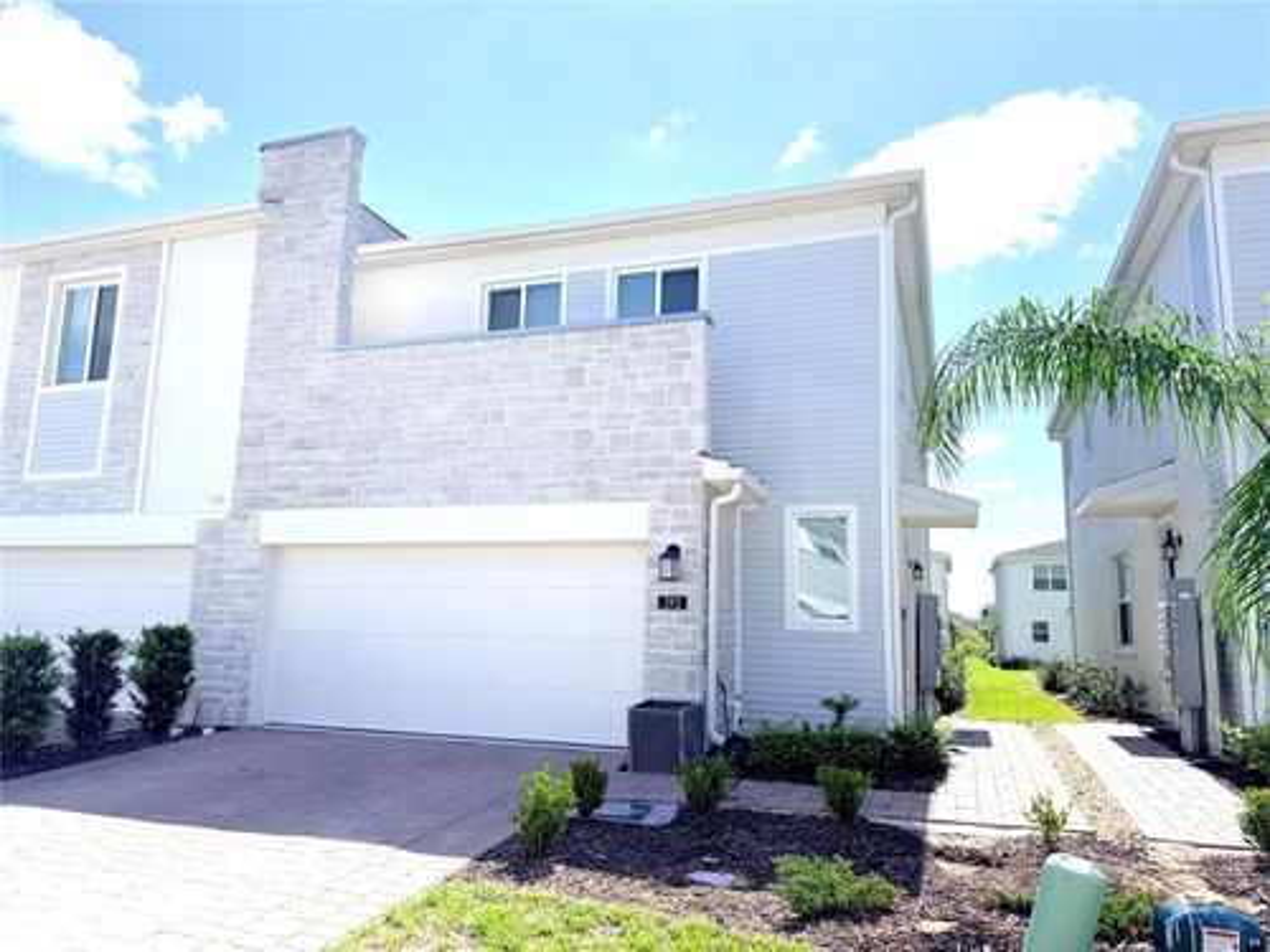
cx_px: 635
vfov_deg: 56.8
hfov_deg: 71.6
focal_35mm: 24
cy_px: 476
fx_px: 881
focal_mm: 6.76
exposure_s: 1/9091
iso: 100
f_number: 1.78
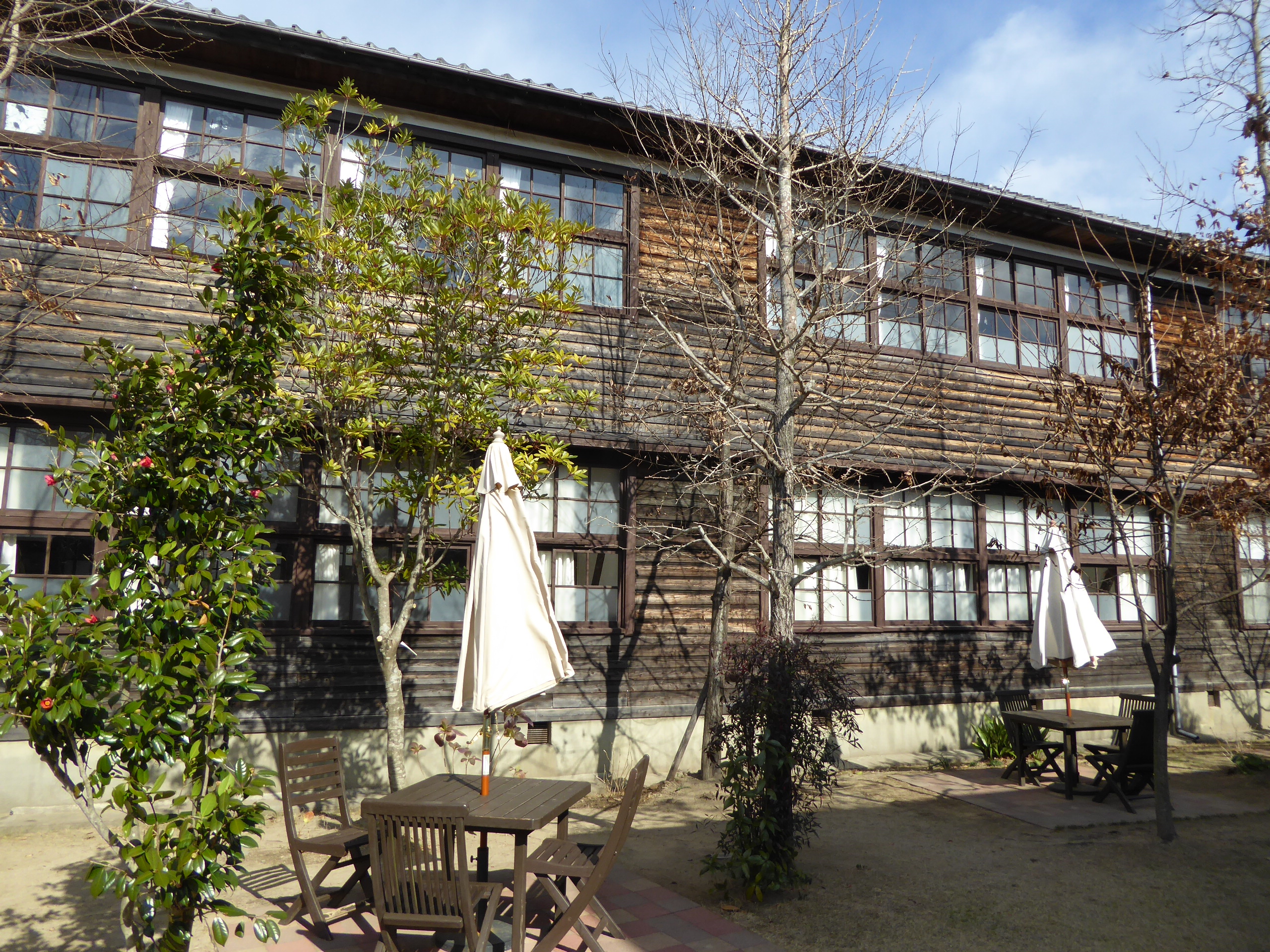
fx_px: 917
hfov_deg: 69.4
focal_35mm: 25
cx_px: 635
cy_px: 476
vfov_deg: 54.9
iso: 100
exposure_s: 1/800
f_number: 3.3
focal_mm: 4.3
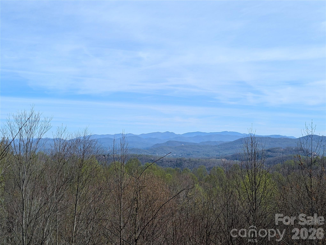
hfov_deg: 38.9
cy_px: 122
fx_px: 462
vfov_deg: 29.7
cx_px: 163
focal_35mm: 49
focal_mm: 6.9
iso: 29
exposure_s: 1/1323
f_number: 1.68
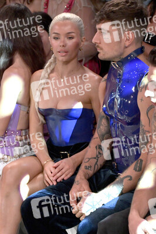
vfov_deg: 15.5
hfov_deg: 10.4
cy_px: 117
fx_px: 859
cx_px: 78
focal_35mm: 132
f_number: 6.3
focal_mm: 110
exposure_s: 1/250
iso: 2500
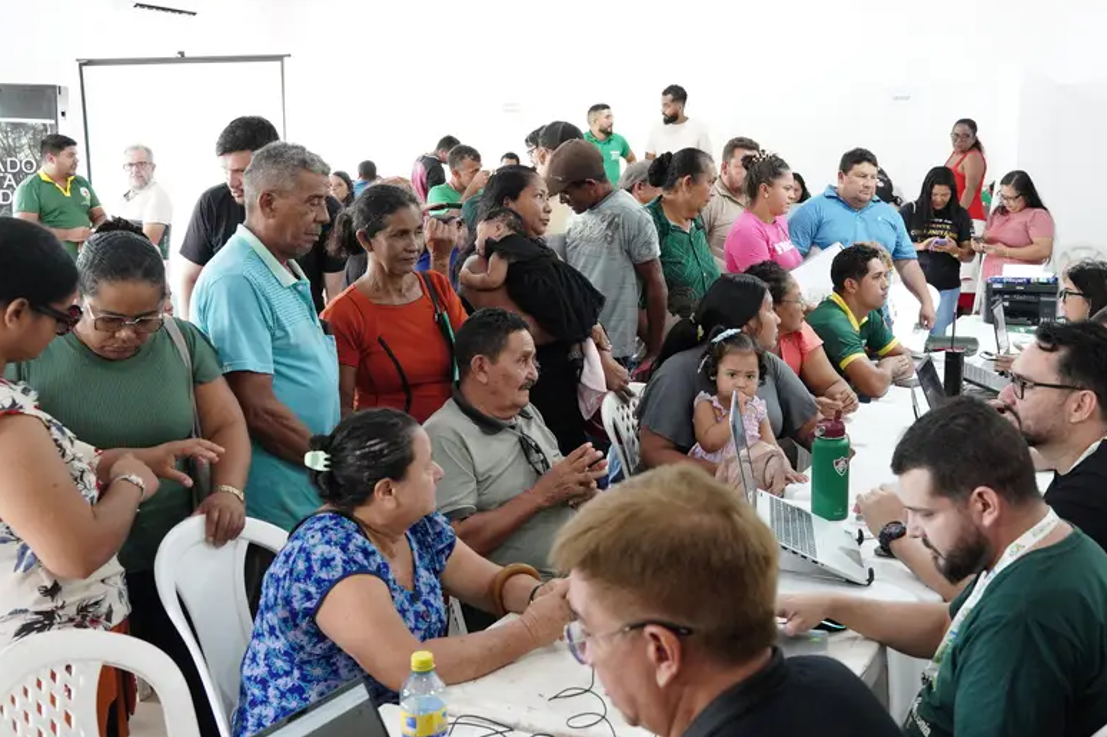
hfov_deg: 48.4
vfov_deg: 33.3
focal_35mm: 40
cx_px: 606
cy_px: 331
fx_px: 1229
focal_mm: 24
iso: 5000
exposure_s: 1/125
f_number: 4
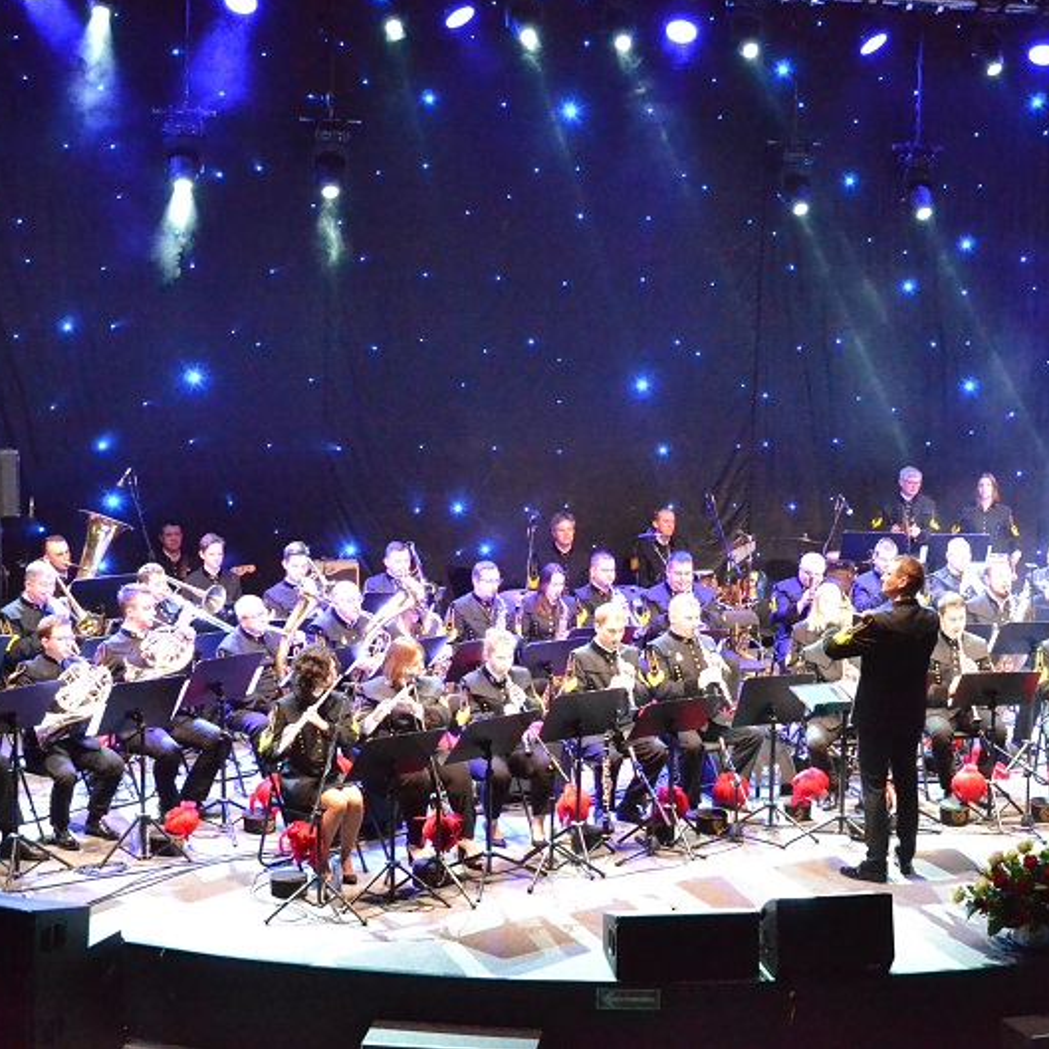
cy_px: 523
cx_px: 639
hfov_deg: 31.5
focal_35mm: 54
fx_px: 1851
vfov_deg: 31.6
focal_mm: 28
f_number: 5.6
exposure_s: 1/125
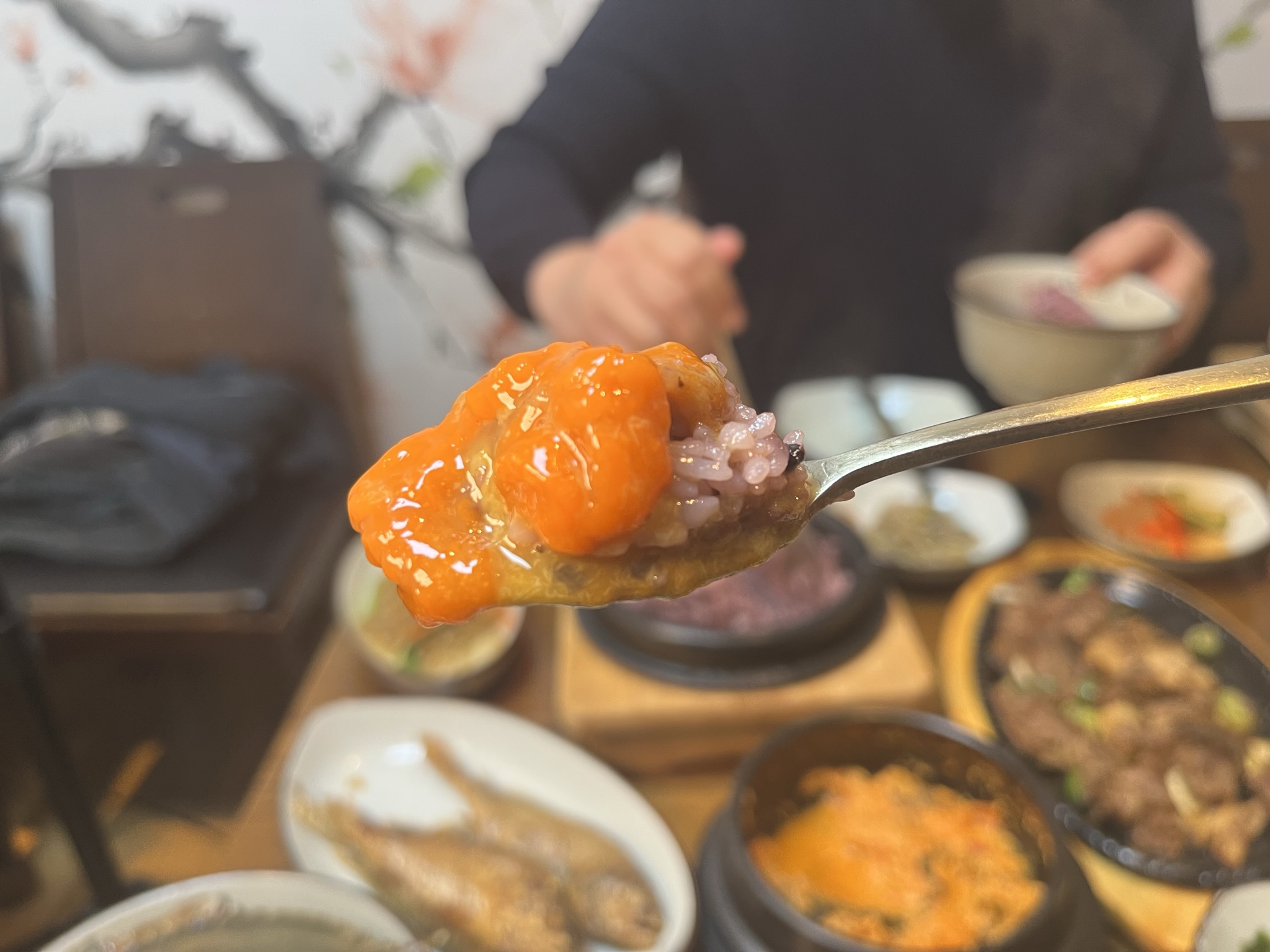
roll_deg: +4.6
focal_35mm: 26
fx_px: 954
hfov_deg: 67.3
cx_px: 635
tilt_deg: -27.0
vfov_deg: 53.1
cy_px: 476
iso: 100
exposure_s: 1/60
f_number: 1.6
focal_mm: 5.1
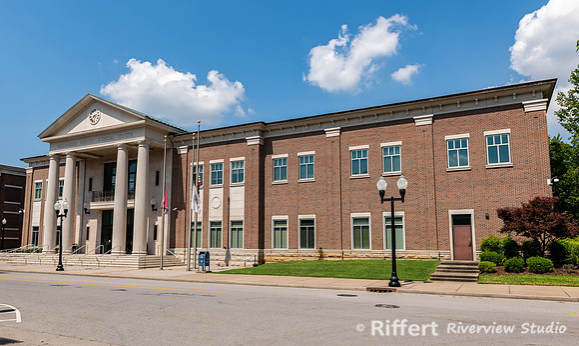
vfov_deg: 44.6
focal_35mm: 27
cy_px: 194
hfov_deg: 69.0
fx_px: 420
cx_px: 265
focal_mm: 24
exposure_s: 1/160
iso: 64
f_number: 8
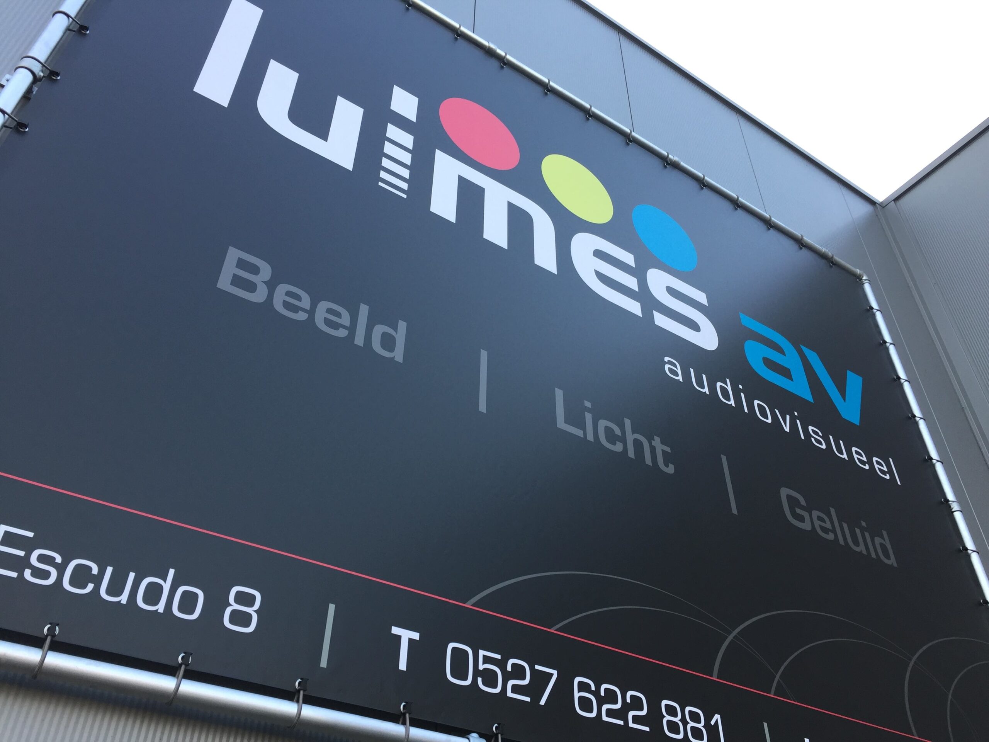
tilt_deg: +41.2
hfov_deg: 61.7
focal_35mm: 29
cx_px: 494
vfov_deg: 48.2
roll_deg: -1.4
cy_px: 371
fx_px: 829
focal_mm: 4.15
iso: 32
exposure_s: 1/197
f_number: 2.2
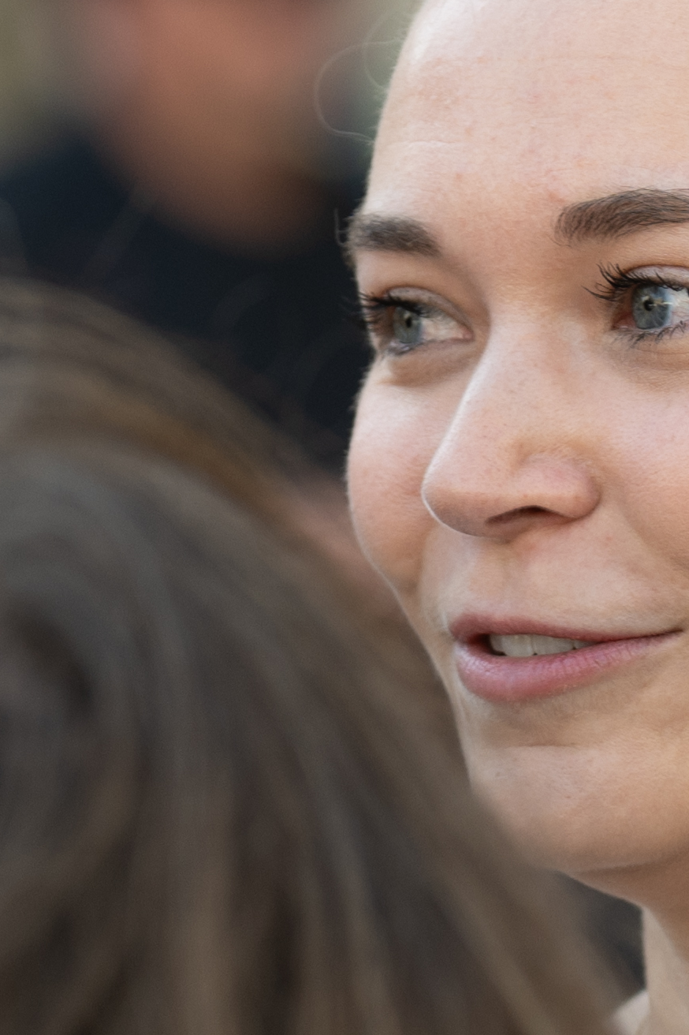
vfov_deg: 3.9
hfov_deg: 2.6
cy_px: 514
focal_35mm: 535
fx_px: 15366
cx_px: 317
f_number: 2.8
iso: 100
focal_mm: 85
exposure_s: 1/320
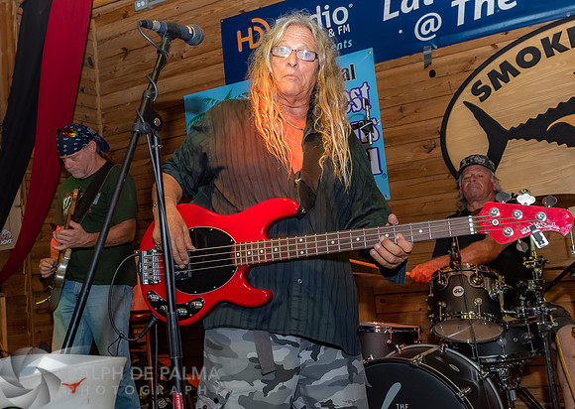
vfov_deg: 34.5
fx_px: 657
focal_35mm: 40
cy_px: 183
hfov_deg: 47.2
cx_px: 250
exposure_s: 1/160
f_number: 5.6
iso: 1000
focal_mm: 24
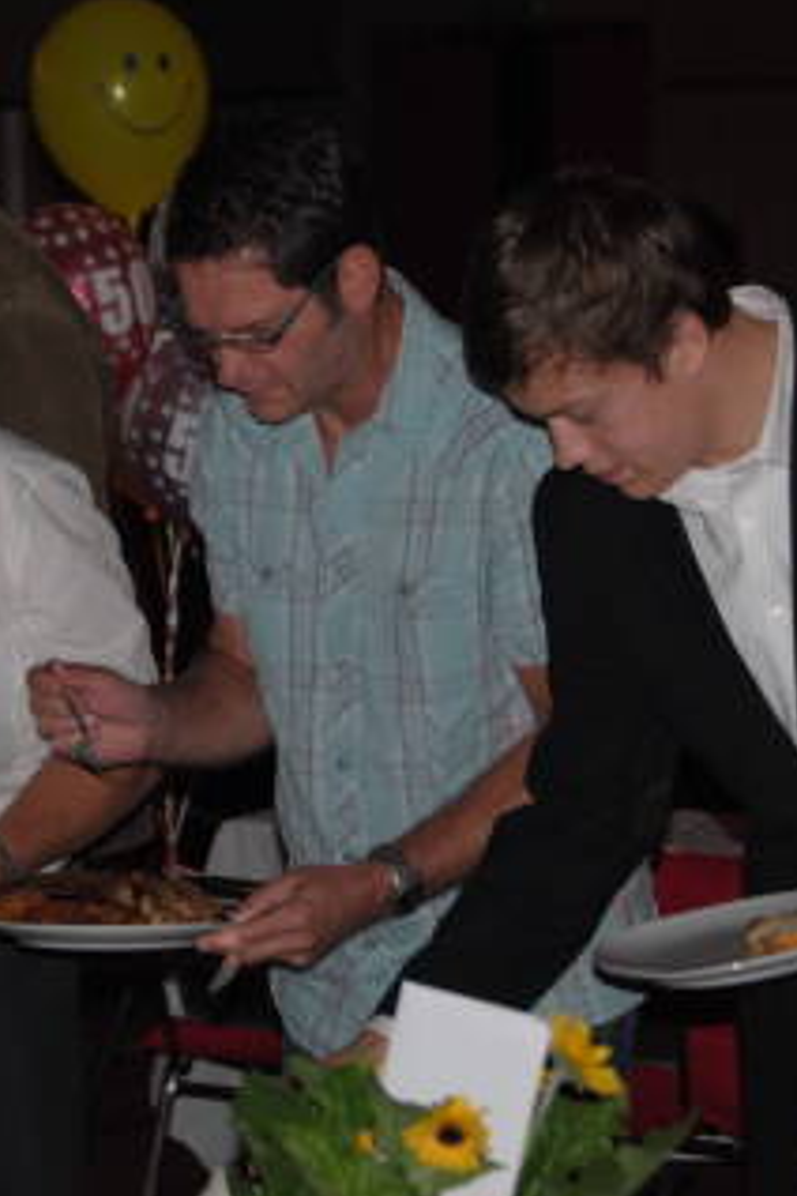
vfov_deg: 16.4
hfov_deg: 11.0
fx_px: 4143
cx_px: 342
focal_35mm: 125
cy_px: 596
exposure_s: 1/60
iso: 200
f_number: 4
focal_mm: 55
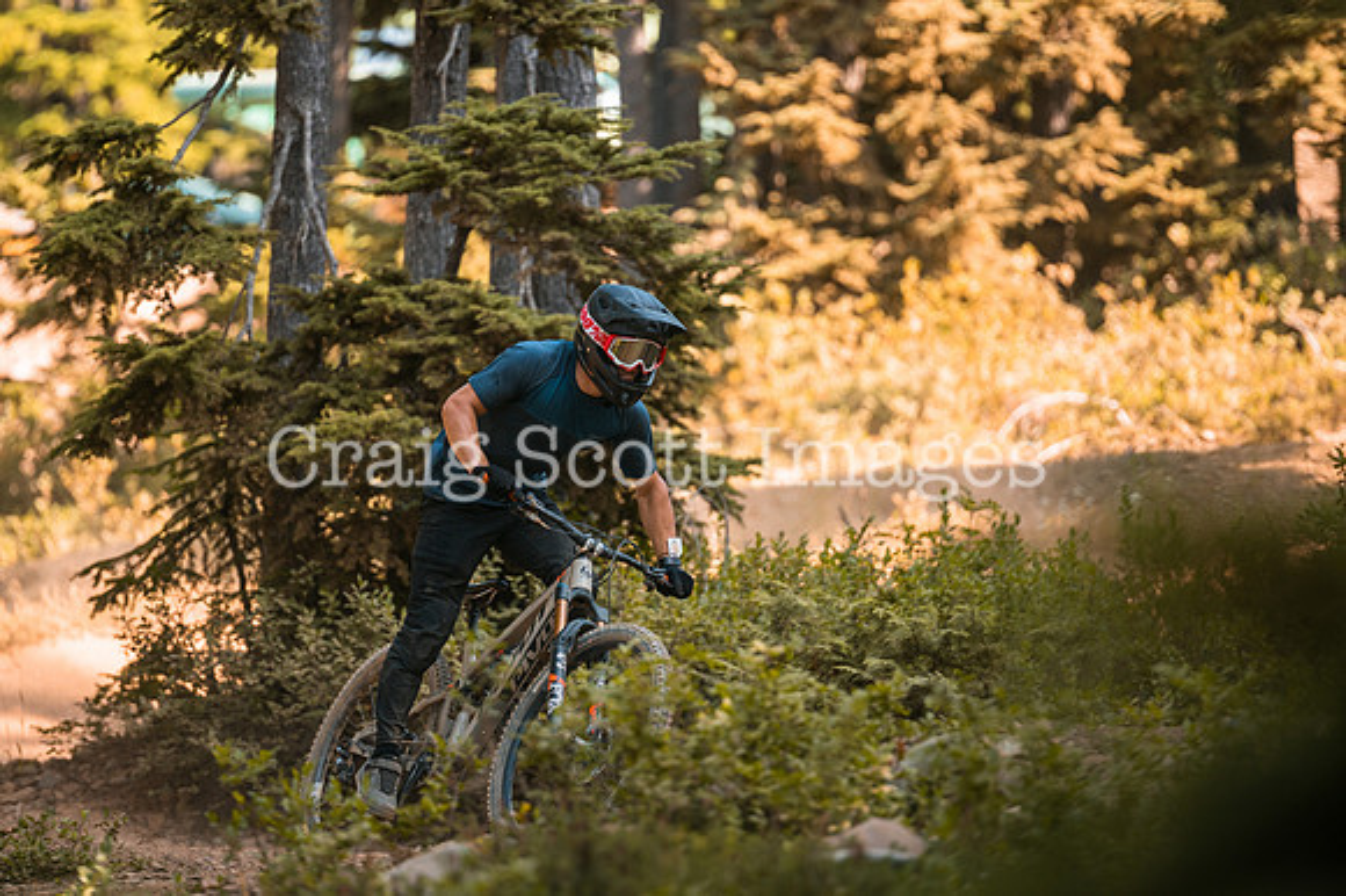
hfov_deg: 9.3
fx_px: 8295
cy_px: 399
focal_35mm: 222
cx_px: 599
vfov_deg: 6.2
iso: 400
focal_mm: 200
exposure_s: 1/1000
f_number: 2.8
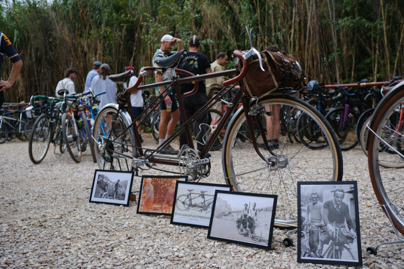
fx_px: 393
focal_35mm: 35
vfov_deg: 37.9
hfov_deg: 54.4
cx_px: 202
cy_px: 134
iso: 125
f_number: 2.8
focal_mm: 23
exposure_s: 1/640
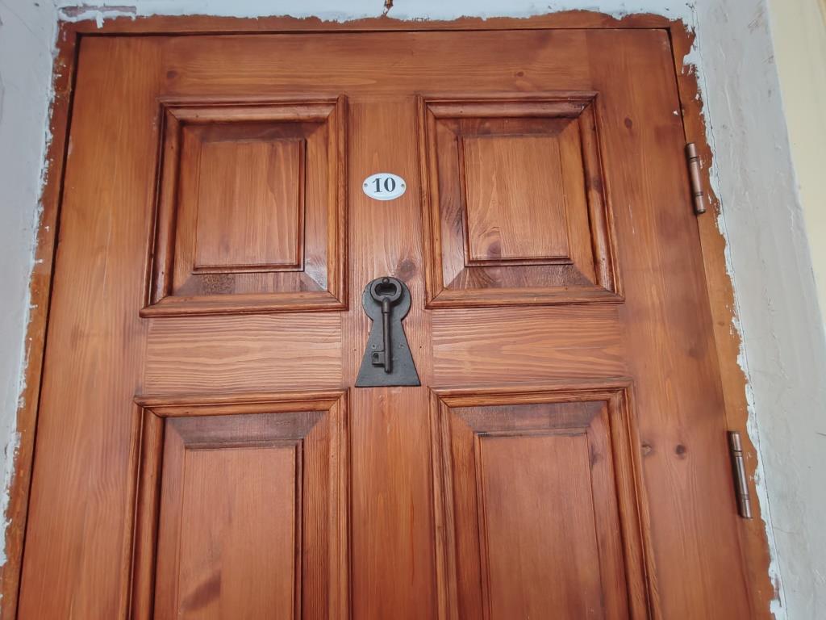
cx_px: 413
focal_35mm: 16
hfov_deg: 94.5
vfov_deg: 78.1
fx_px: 382
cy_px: 310
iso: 640
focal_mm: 1.96
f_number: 2.2
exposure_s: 1/25
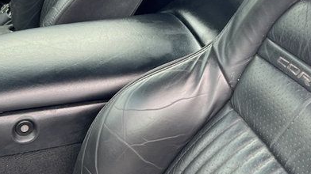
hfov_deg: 28.6
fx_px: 610
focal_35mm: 74
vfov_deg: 16.1
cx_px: 173
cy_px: 15
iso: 50
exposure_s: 1/139
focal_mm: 5.7
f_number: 1.5
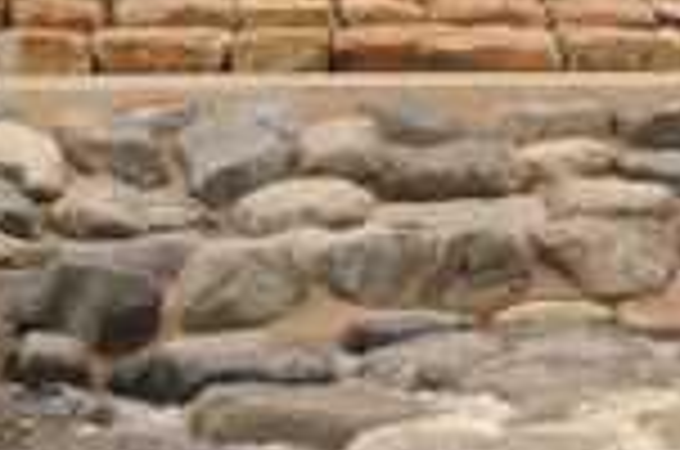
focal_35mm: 186
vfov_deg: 7.3
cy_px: 387
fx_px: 3506
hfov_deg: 11.0
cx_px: 689
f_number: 11
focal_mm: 35
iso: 400
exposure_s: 1/125
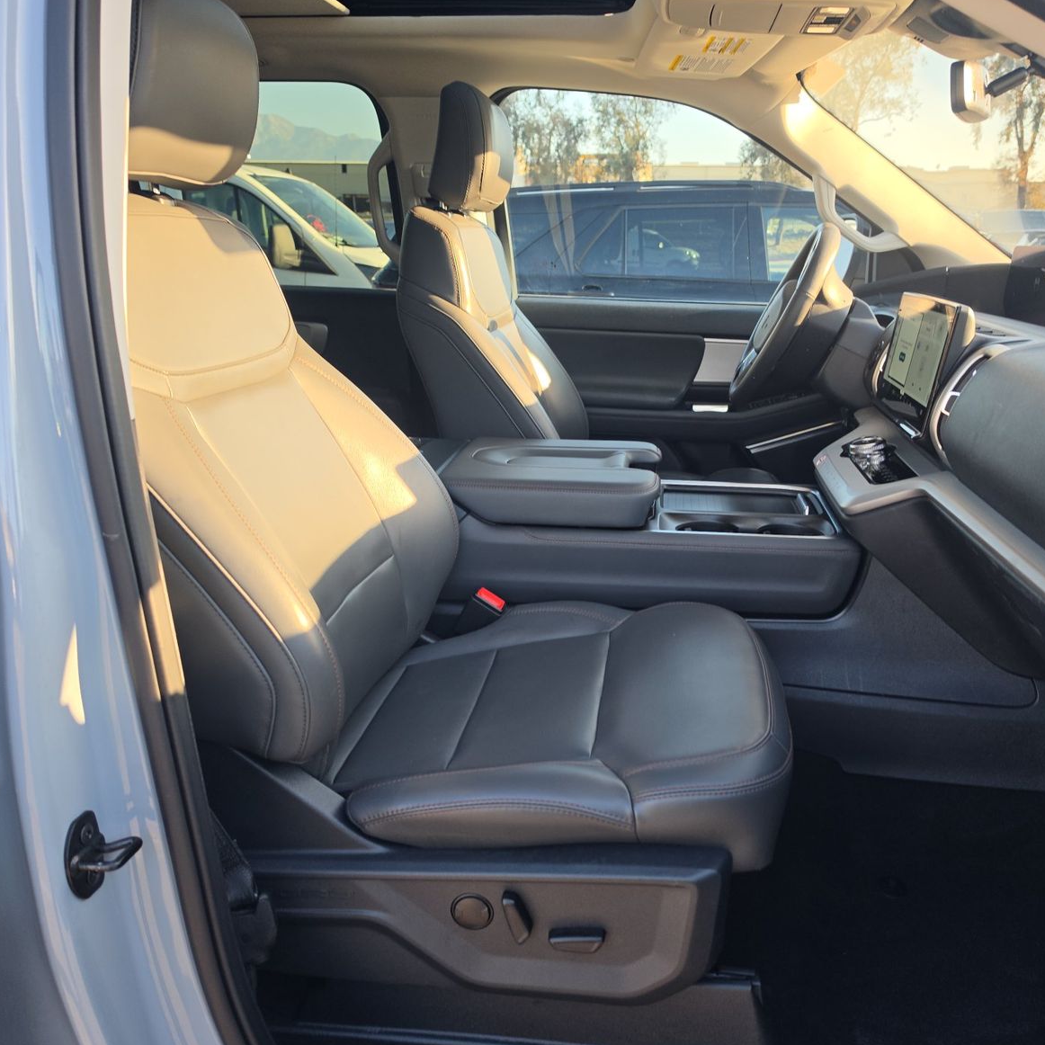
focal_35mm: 28
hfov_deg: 57.2
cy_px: 537
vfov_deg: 57.3
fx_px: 956
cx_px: 582
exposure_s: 1/138
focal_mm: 6.5
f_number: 1.4
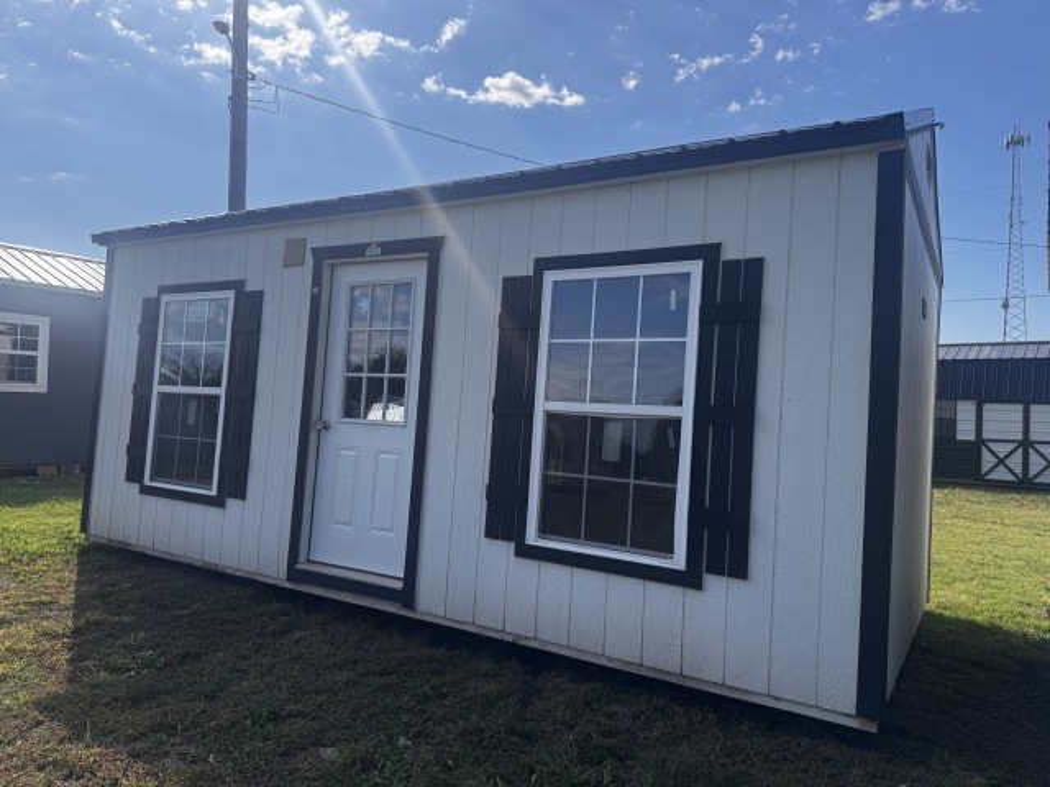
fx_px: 728
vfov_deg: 56.8
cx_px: 525
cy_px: 394
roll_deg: -1.3
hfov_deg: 71.6
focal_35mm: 24
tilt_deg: +0.2
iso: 80
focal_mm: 6.76
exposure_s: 1/4049
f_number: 1.78
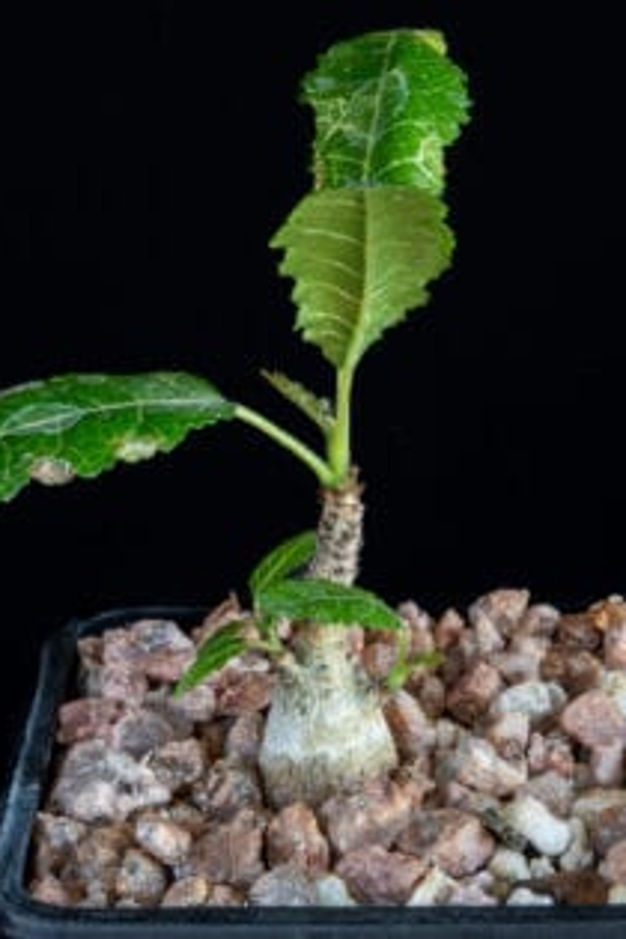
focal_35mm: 104
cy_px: 472
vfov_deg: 19.6
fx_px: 2712
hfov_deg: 13.2
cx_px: 377
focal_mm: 60
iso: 100
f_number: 36
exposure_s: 6
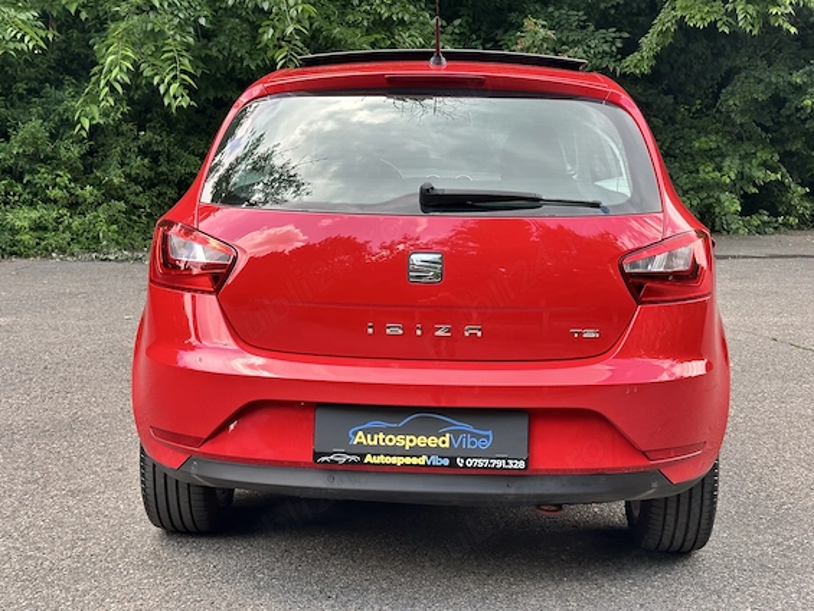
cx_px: 411
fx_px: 1200
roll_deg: -3.0
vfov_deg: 28.6
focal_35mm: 51
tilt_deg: -8.0
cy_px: 301
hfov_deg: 37.5
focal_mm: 6.86
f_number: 1.78
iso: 64
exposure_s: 1/302
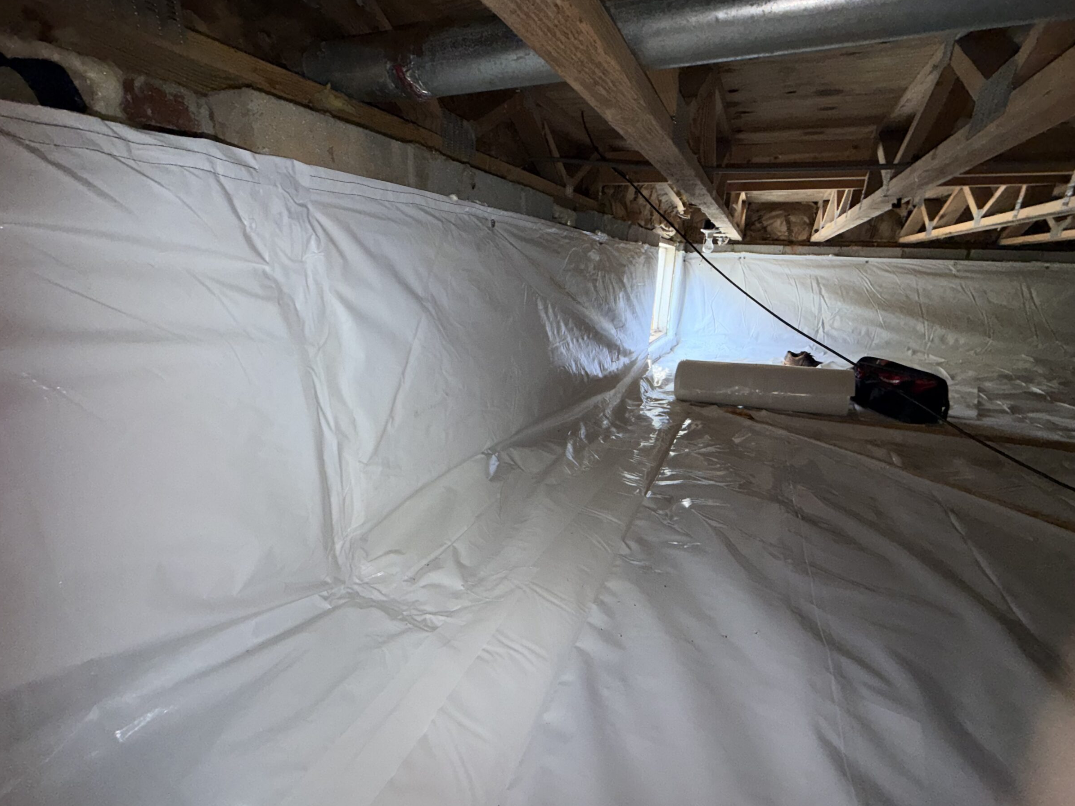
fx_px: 466
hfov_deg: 98.2
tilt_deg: -16.9
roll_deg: -3.0
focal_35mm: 15
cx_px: 550
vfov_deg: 81.7
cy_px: 407
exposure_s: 1/60
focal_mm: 2.22
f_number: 2.2
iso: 64
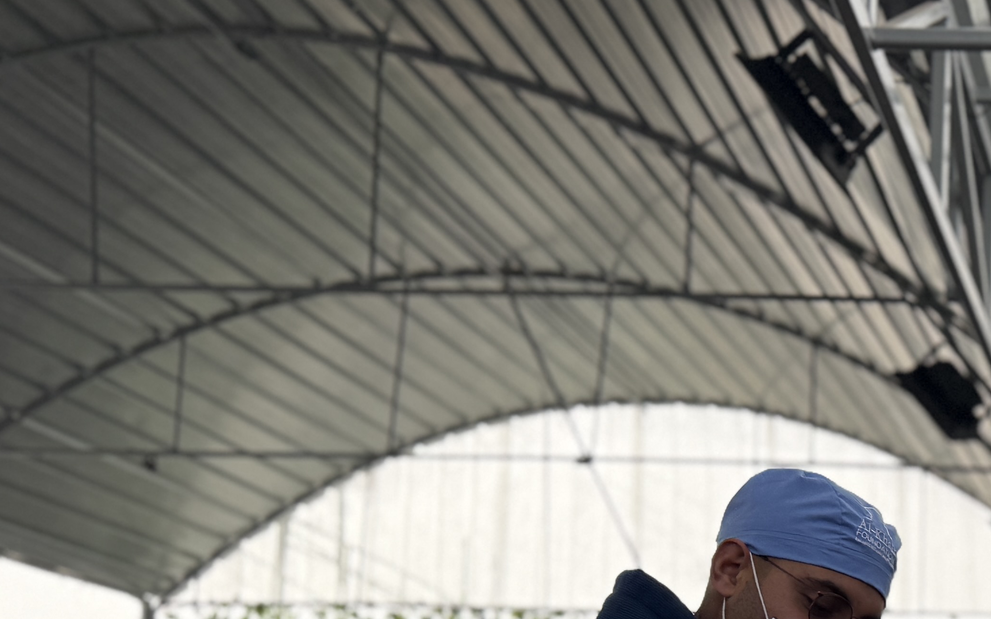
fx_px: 1890
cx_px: 1251
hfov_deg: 25.7
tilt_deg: +3.3
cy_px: 845
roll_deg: +1.3
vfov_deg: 17.3
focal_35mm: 70
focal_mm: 6.76
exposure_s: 1/3425
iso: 80
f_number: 1.78
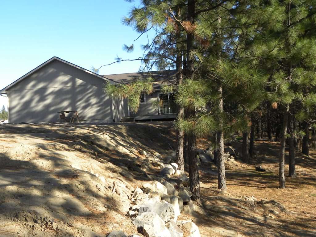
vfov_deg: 42.9
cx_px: 158
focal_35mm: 33
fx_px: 301
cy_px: 118
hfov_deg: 55.4
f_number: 4
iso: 64
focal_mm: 5.9
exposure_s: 1/198
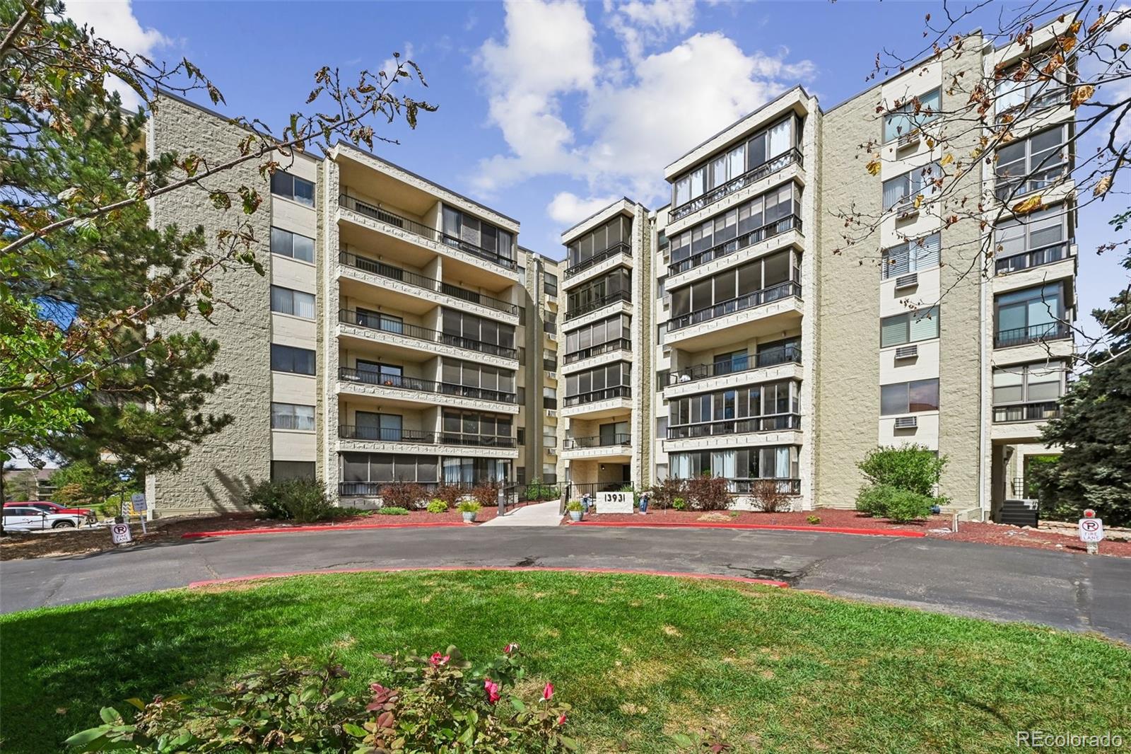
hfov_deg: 104.3
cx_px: 566
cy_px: 377
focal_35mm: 14
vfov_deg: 81.2
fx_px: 440
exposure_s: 1/1000
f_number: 10
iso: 400
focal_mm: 14
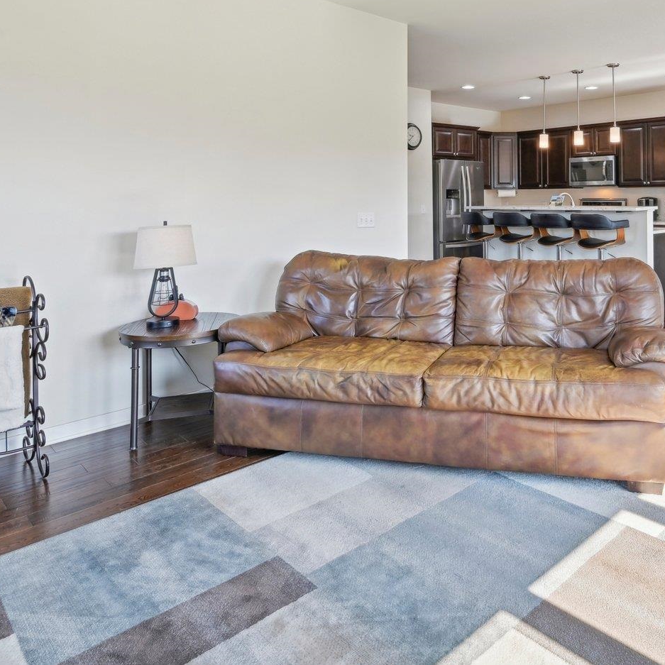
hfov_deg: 58.8
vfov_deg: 58.4
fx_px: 565
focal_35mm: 26
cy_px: 182
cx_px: 471
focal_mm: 14
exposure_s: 1/100
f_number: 8
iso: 400
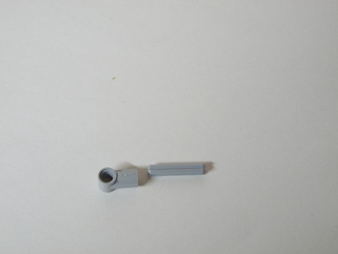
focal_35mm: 59
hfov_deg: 32.7
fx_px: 576
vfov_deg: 24.8
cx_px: 169
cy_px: 127
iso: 100
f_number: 3.2
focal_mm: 10.4
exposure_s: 1/13
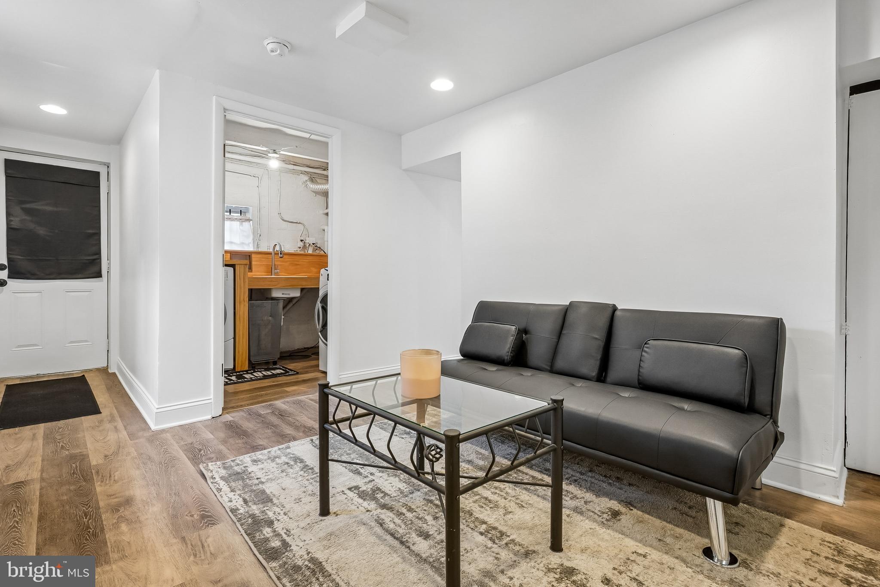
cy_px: 294
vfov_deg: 70.4
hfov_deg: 93.3
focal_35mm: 17
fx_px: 415
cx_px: 440
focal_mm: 17
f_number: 8
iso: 640
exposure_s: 1/15
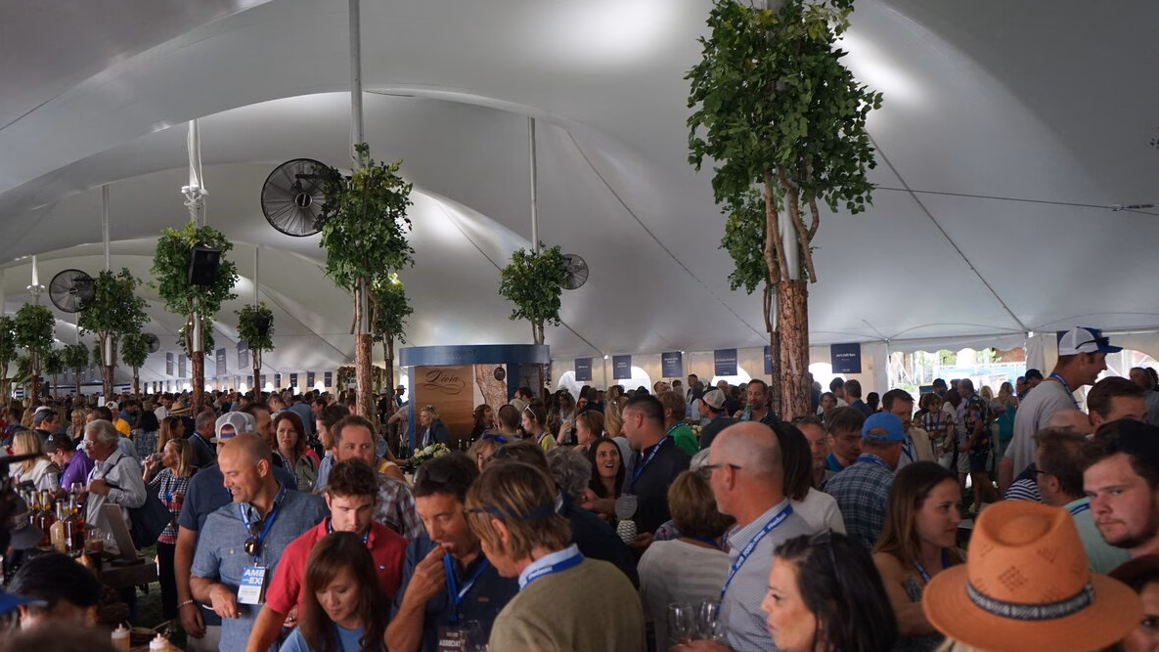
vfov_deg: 33.7
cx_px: 580
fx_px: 1076
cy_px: 329
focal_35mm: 35
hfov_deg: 56.6
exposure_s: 1/160
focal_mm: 33
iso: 1000
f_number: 4
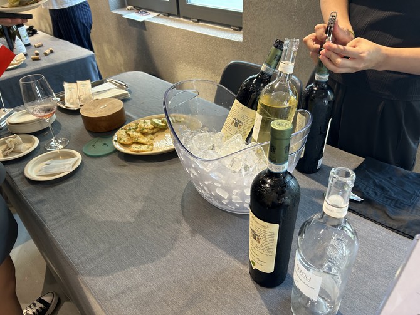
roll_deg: +3.7
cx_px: 210
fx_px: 316
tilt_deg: -35.1
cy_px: 158
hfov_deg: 67.3
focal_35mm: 26
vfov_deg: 53.1
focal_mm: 5.7
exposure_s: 1/60
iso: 100
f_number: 1.5
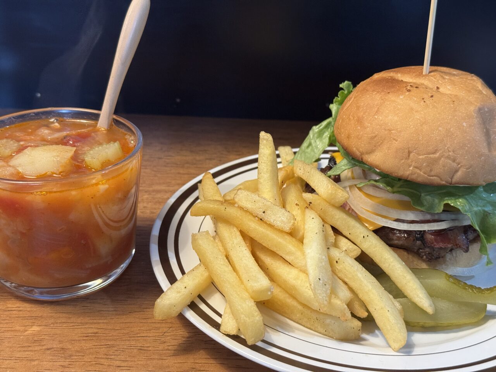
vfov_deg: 30.3
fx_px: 688
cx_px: 248
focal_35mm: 48
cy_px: 186
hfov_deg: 39.7
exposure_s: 1/44
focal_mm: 6.76
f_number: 1.78
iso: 250
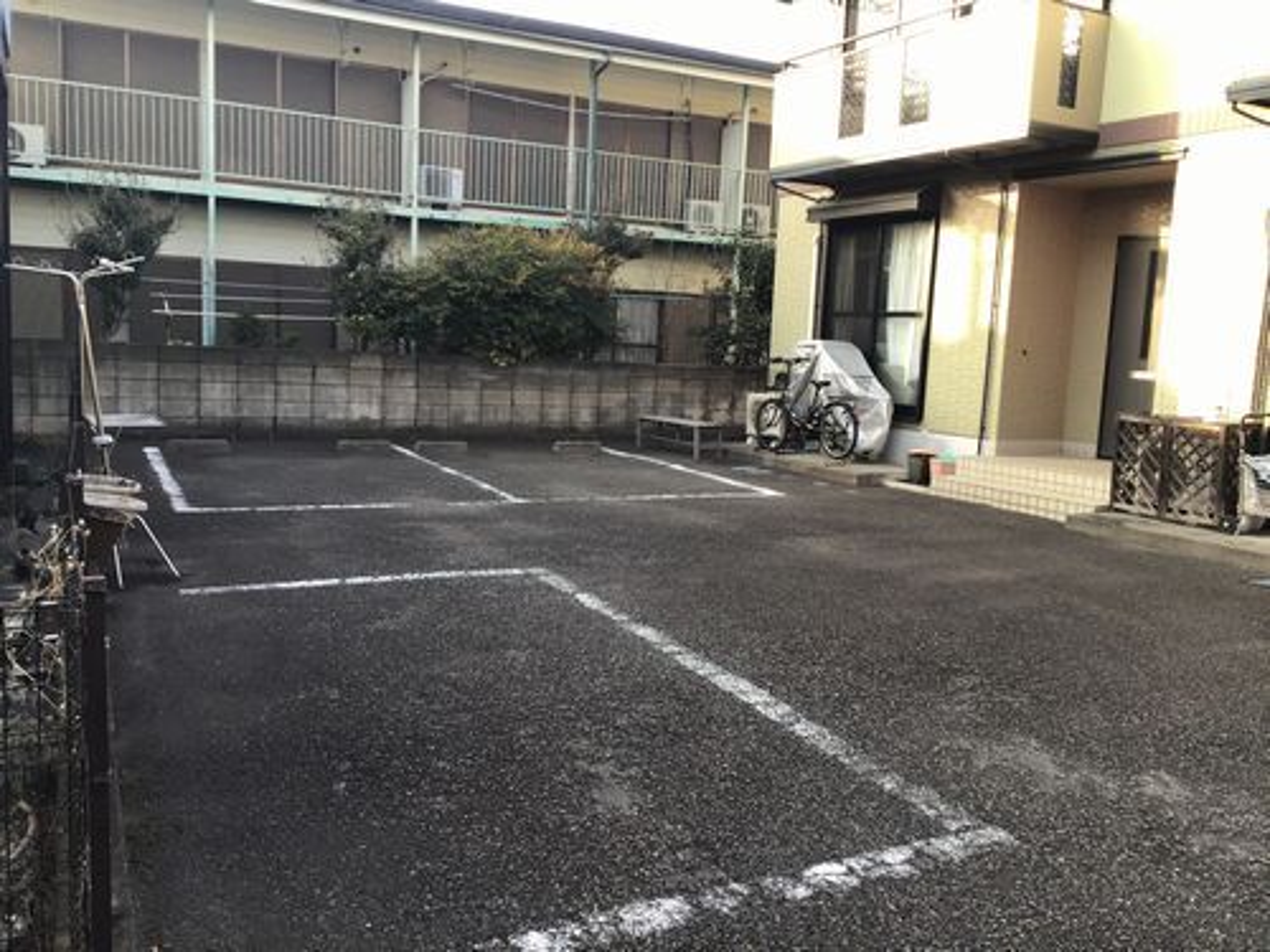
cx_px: 635
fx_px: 1137
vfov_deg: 45.4
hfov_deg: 58.4
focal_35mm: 31
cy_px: 476
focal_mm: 3.3
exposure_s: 1/120
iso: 40
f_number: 2.4
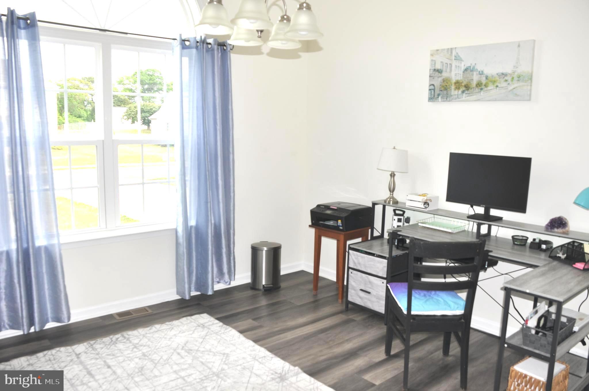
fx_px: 490
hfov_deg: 62.0
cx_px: 294
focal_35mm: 30
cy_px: 196
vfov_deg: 43.5
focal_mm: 20
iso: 200
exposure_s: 1/200
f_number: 5.6
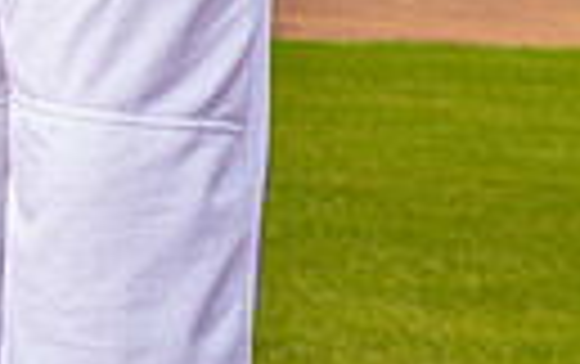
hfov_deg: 12.6
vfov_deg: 7.4
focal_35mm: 163
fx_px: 2580
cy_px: -584
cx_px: -27
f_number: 6.3
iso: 100
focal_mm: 46
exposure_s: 1/250
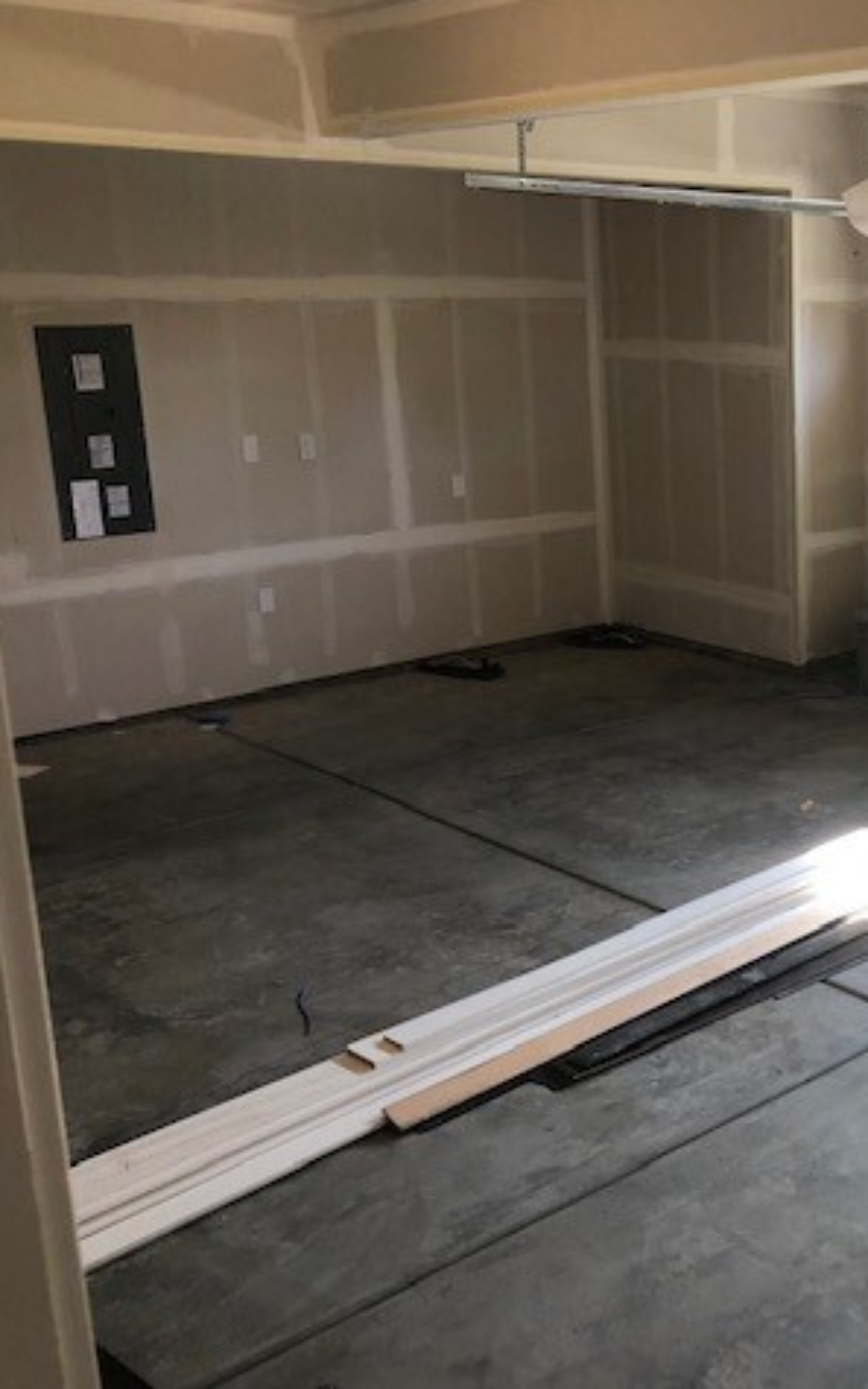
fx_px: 1514
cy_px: 690
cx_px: 880
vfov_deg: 49.3
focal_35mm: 40
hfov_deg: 29.7
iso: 32
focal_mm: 3.99
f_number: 1.8
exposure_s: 1/40
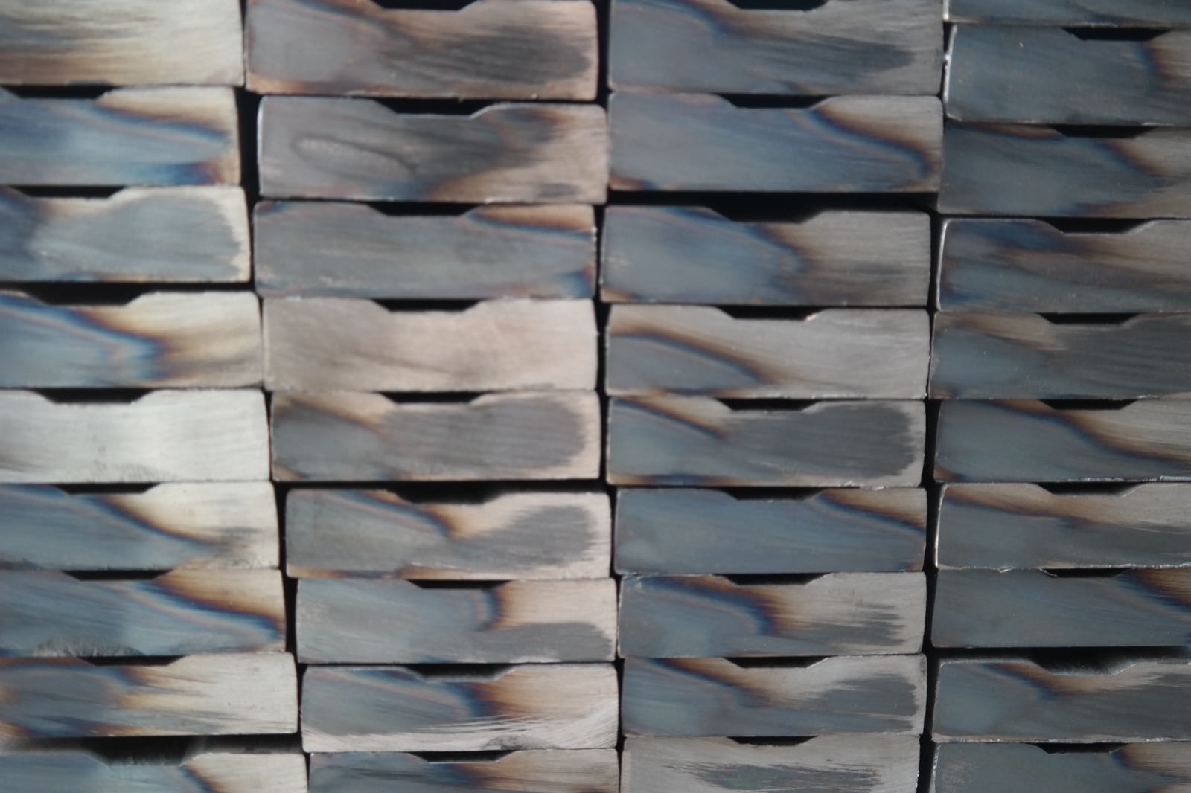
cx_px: 596
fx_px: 1455
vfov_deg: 30.5
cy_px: 396
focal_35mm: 44
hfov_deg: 44.5
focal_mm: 29
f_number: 4
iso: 200
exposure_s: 1/80
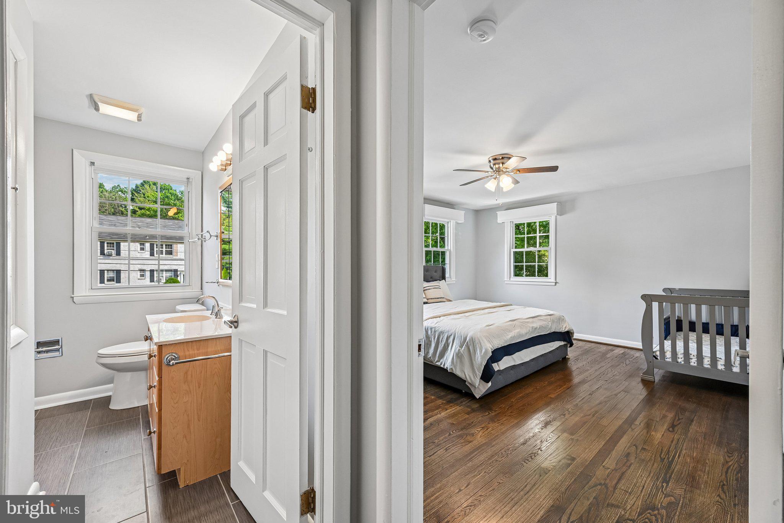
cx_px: 392
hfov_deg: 104.3
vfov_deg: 81.2
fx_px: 305
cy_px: 262
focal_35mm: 14
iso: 100
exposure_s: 1/15
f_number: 8
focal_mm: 14
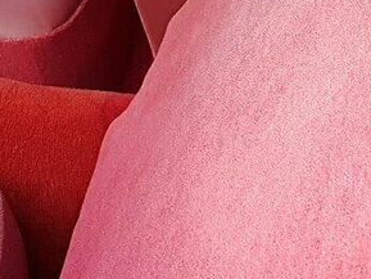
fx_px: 1158
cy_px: 46
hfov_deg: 18.2
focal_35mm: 108
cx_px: 189
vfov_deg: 13.6
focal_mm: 4.2
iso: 80
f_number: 1.7
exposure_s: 1/60
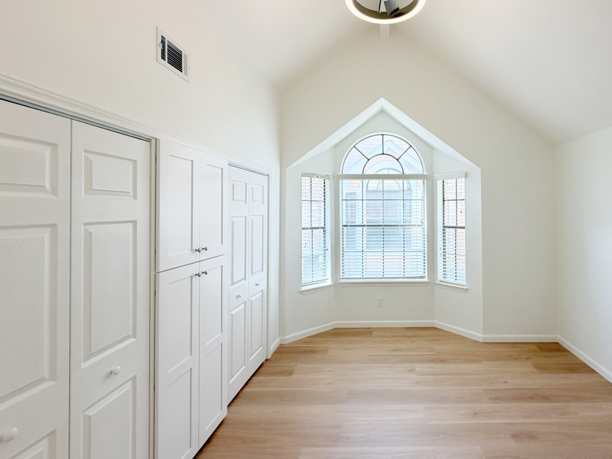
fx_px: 318
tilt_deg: +1.1
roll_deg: +0.1
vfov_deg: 71.4
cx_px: 391
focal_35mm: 18
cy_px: 205
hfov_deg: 85.6
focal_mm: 2.22
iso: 100
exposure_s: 1/120
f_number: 2.2
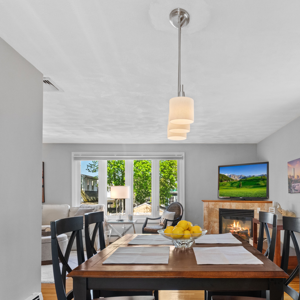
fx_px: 307
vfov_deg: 51.2
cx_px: 183
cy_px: 198
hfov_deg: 51.7
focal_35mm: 31
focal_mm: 16.7
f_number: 11
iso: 1250
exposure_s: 1/5
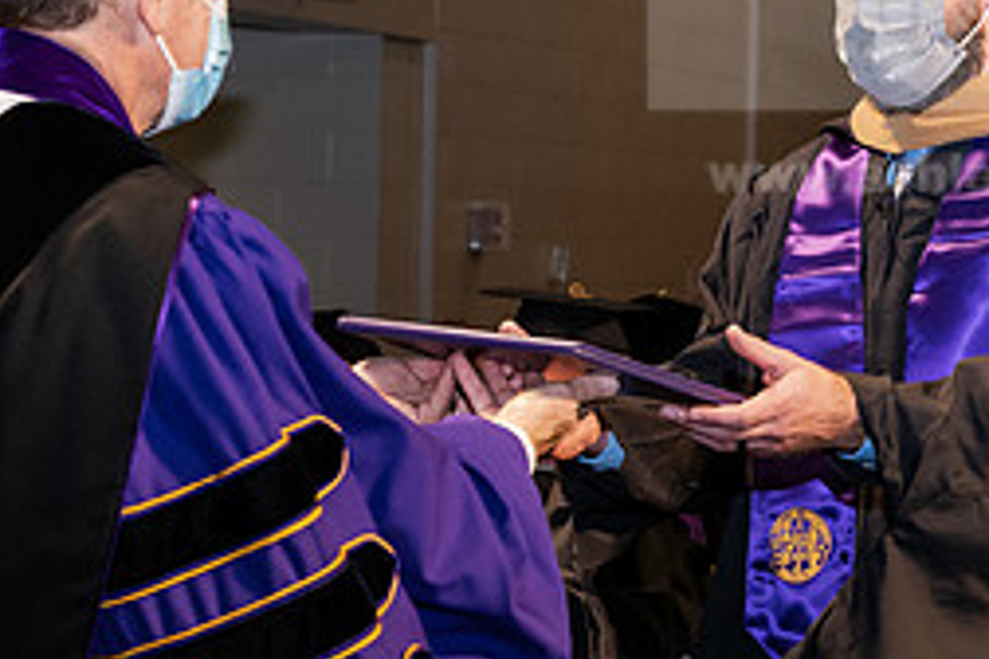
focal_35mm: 138
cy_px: 257
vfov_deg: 9.9
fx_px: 3791
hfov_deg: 14.9
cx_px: 530
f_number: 6.3
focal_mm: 60
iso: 1600
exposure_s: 1/200
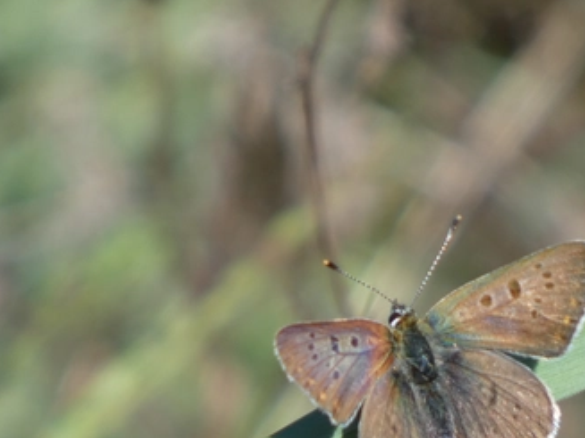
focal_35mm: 2344
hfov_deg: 0.8
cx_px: 326
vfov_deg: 0.6
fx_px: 39598
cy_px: 356
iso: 80
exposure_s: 1/250
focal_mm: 214.2
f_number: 5.9
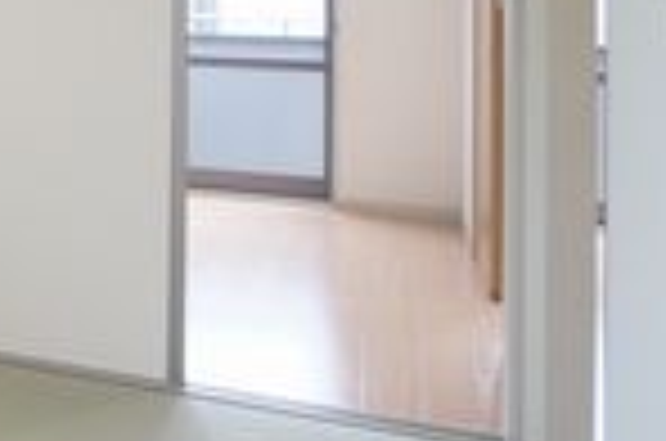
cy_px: -38
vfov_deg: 16.3
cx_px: -387
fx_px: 1495
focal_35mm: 81
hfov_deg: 20.6
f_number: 3.2
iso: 800
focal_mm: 16
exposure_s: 1/160
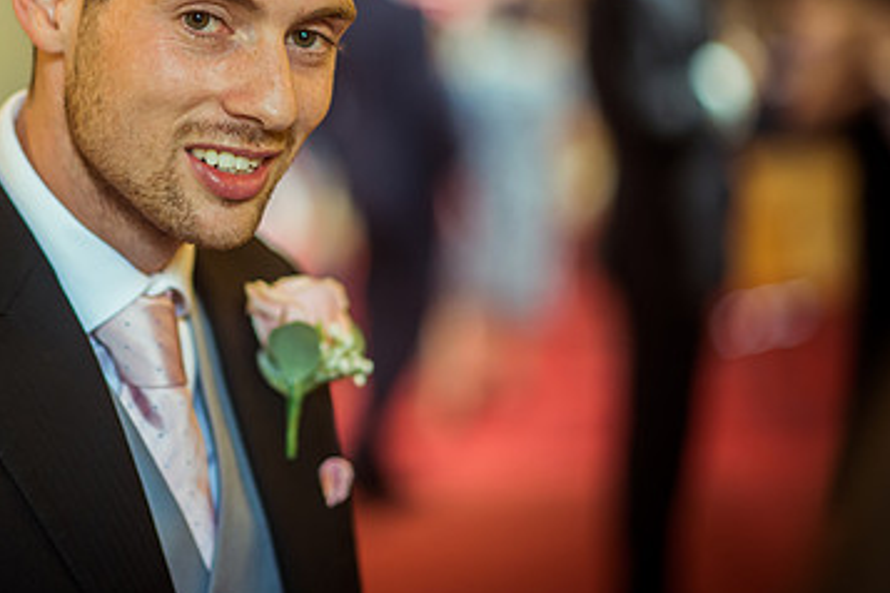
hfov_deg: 14.8
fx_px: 3411
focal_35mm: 138
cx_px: 199
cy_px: 152
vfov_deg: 9.9
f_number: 1.8
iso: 800
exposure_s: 1/200
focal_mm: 85
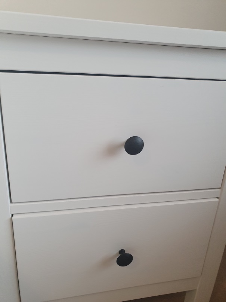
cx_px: 113
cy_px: 151
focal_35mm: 26
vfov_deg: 67.3
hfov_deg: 53.1
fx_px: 226
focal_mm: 4.32
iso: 200
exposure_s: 1/50
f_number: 2.4
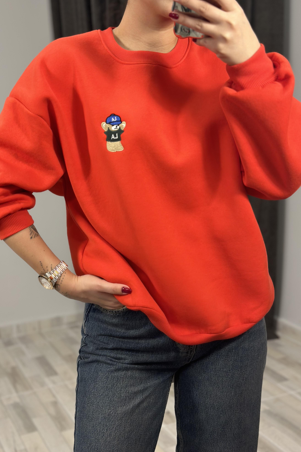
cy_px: 226
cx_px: 135
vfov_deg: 38.9
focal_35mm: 51
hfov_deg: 26.5
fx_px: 640
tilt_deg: -34.3
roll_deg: +6.5
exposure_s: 1/50
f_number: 1.78
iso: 125
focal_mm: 6.86
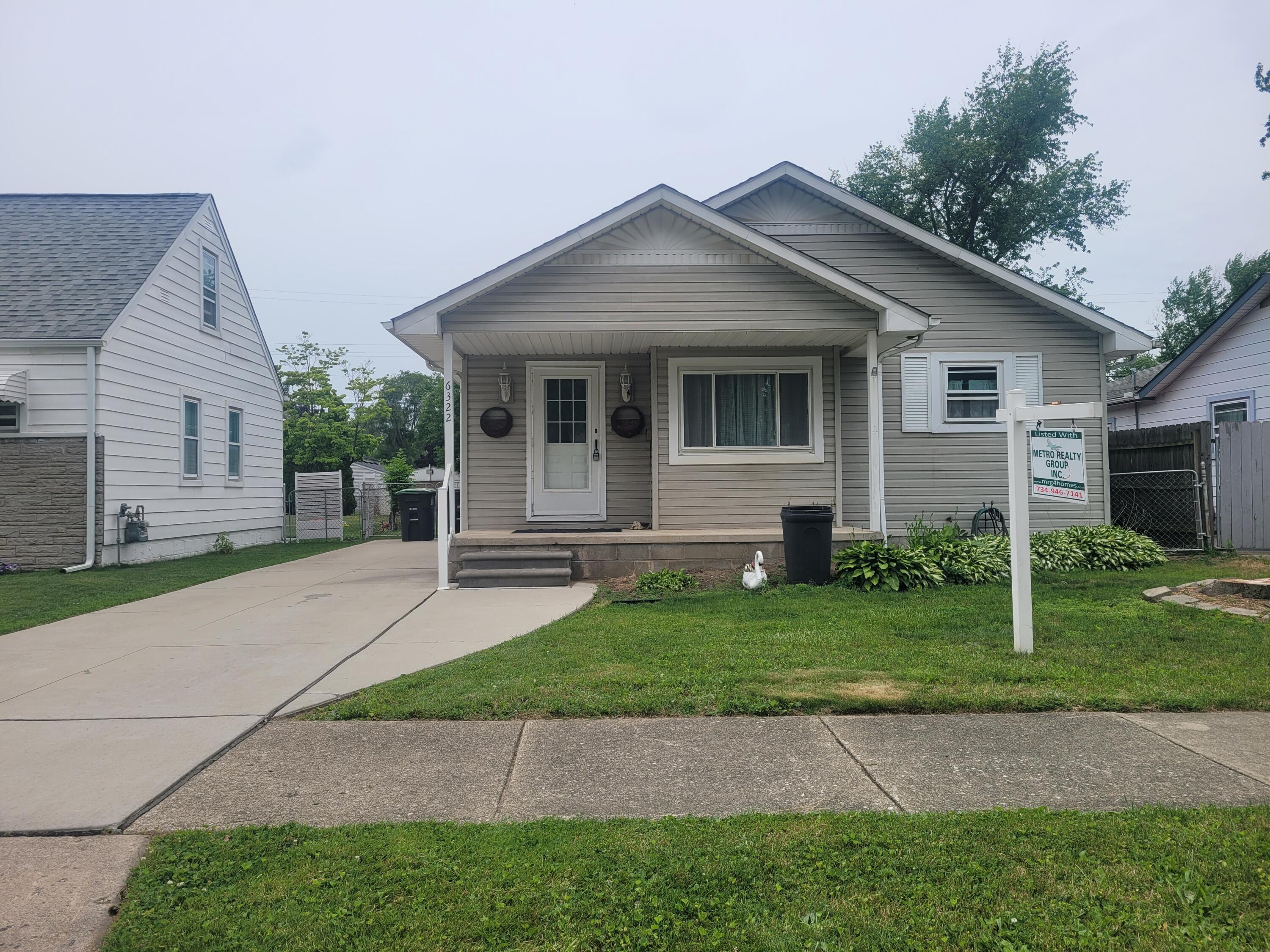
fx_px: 954
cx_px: 635
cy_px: 476
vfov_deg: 53.1
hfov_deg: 67.3
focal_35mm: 26
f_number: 1.8
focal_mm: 5.4
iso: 40
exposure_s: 1/1480
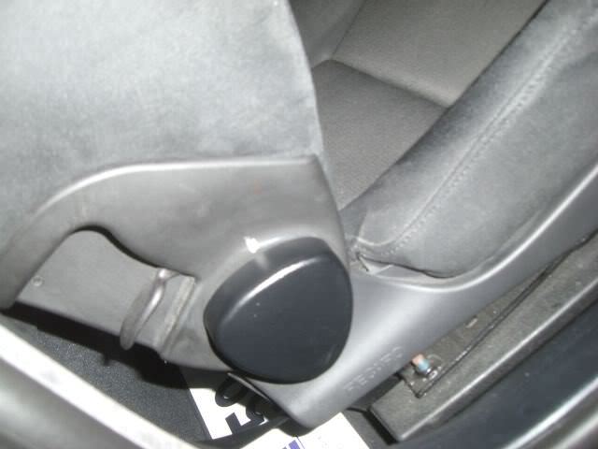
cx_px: 299
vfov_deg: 37.7
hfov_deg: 49.0
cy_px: 224
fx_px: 656
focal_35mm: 38
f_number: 2.7
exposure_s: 1/60
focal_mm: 6.2
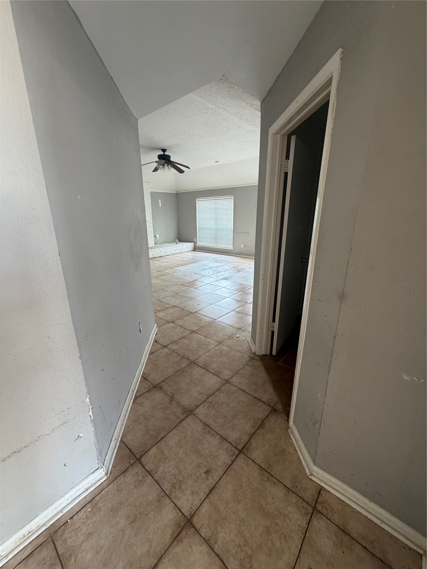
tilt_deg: -16.1
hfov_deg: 85.7
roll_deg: +0.4
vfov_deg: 102.1
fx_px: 230
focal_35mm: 14
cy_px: 284
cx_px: 214
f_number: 2.2
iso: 320
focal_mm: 2.22
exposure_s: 1/98
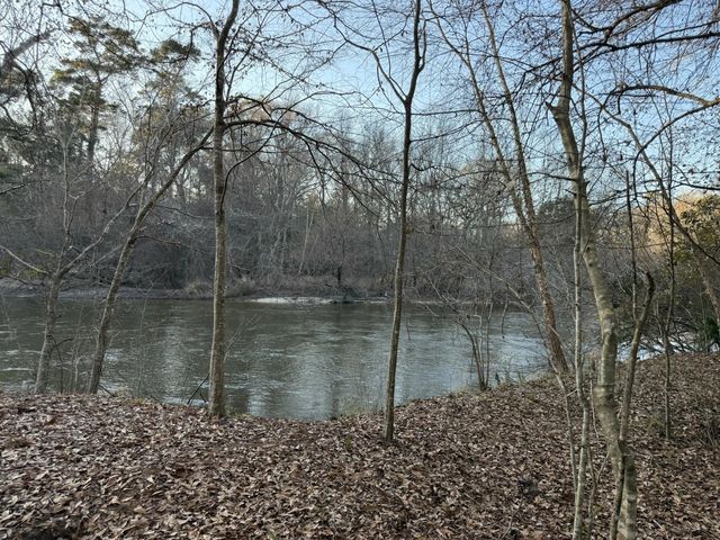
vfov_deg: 56.8
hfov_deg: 71.6
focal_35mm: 24
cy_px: 270
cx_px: 360
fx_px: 499
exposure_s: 1/453
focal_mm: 6.76
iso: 100
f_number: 1.78
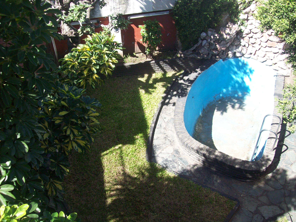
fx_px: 308
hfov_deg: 51.4
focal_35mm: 36
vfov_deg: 39.7
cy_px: 111
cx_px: 148
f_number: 2.7
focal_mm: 6
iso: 80
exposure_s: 1/347
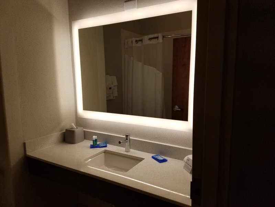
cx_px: 138
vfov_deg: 53.1
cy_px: 104
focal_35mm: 26
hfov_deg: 67.3
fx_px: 207
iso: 50
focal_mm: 4.2
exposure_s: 1/307
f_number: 1.7
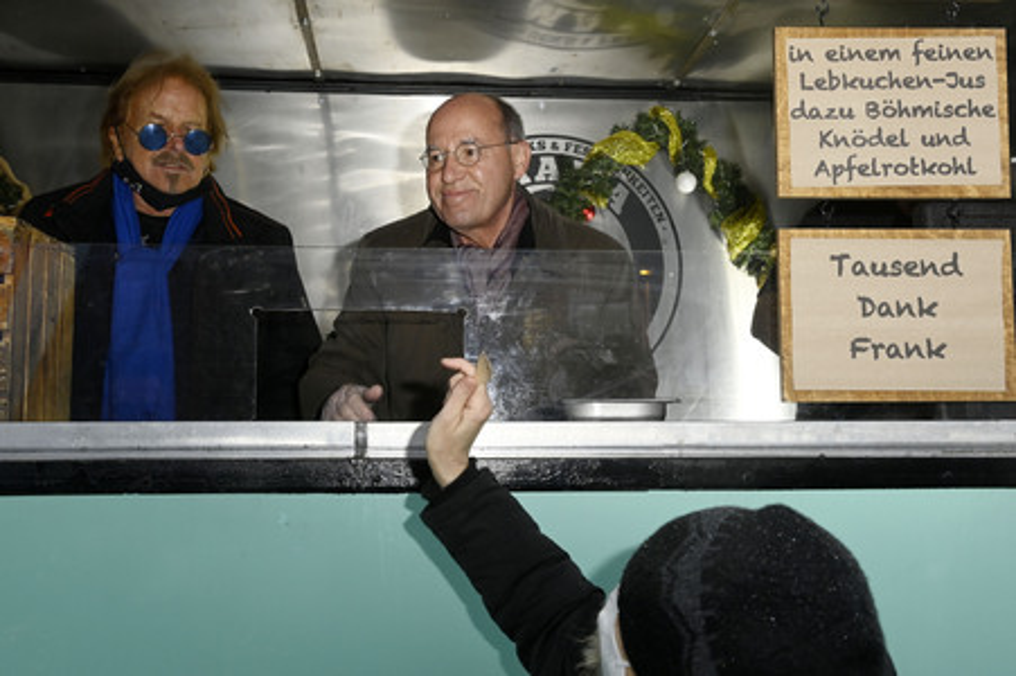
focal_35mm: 44
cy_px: 338
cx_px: 508
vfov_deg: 30.5
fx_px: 1241
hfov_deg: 44.5
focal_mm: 44
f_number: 8
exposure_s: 1/100
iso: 1600
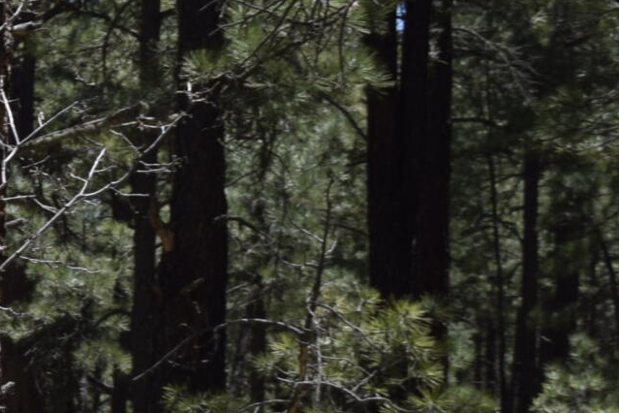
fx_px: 2906
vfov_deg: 7.9
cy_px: 695
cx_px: -789
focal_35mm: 169
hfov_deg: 10.7
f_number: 8
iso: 100
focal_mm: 24
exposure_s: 1/200
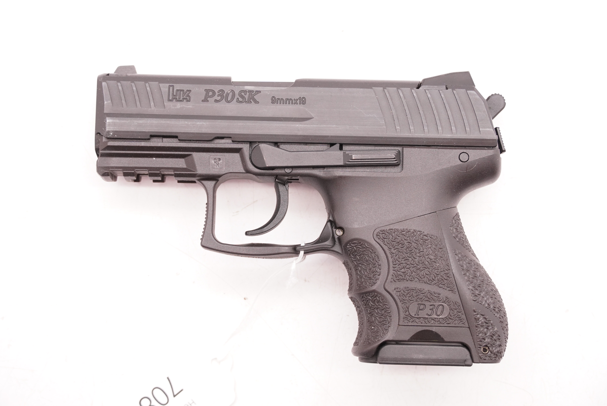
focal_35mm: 62
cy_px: 203
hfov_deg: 32.6
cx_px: 304
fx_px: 1037
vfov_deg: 22.1
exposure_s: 1/125
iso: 1000
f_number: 5.6
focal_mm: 41
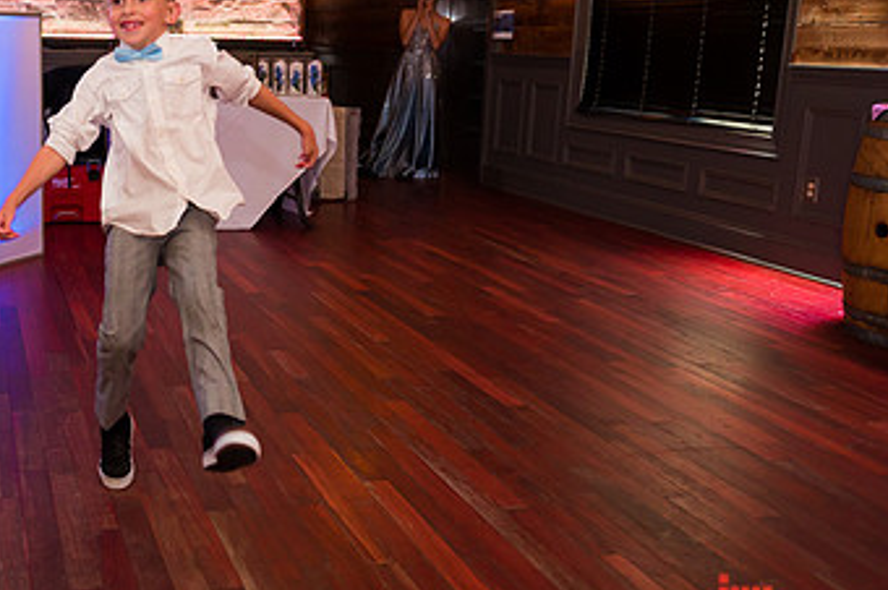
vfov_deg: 32.3
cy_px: 206
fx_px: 1010
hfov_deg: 44.5
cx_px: 146
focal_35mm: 41
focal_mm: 24
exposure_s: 1/125
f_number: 3.2
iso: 1250
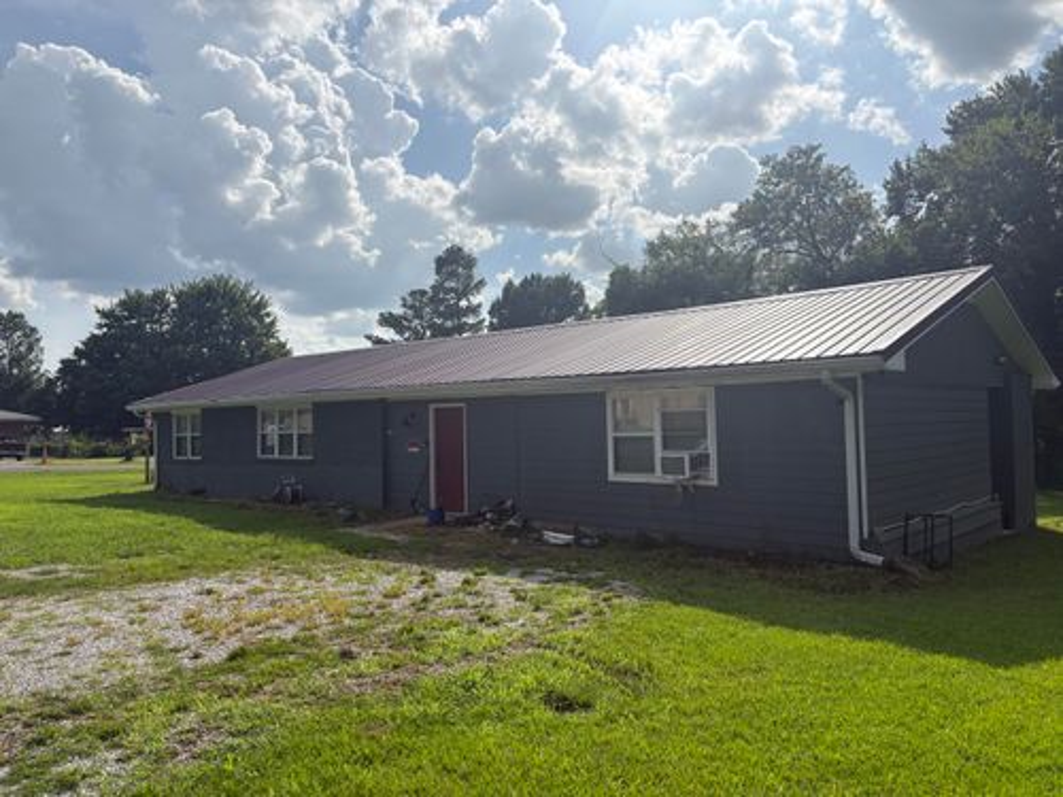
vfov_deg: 53.1
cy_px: 398
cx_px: 532
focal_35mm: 26
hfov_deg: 67.3
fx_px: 798
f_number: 1.6
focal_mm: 5.96
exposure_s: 1/10101
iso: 50
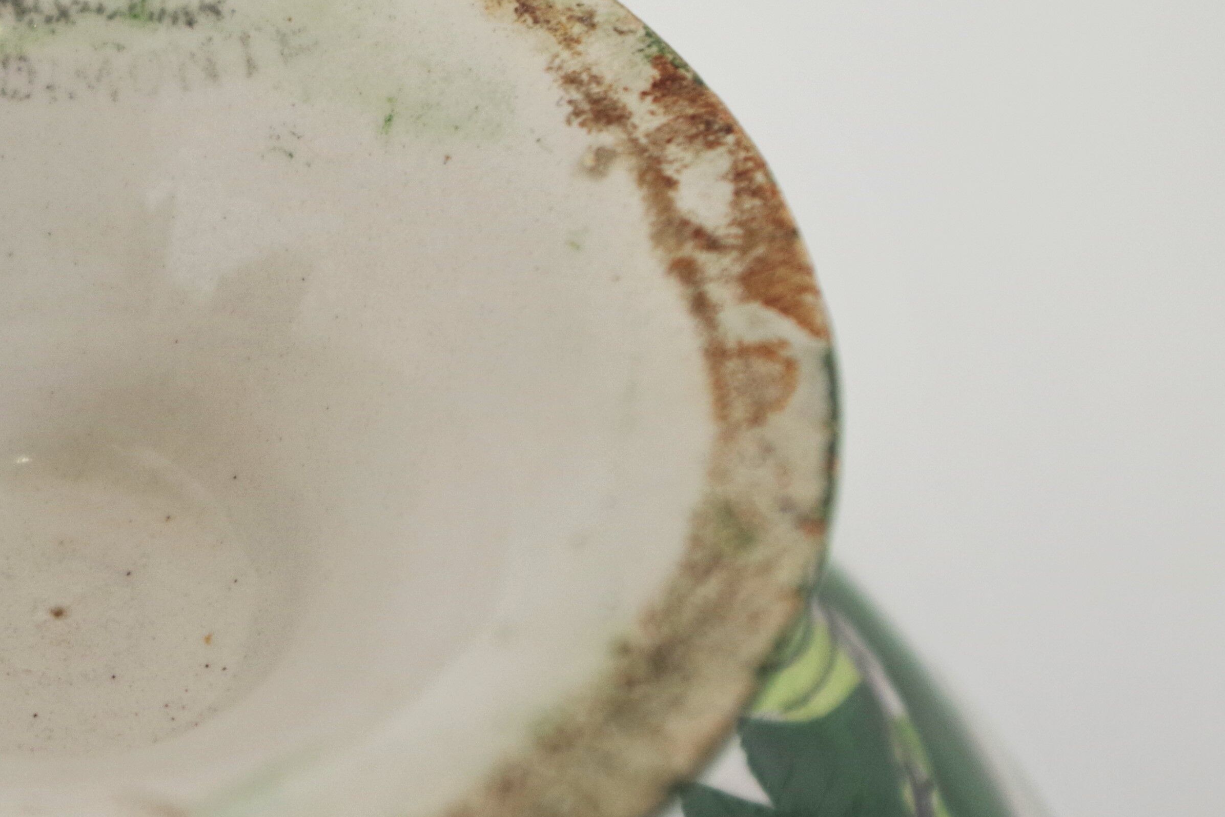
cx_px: -29
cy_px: 179
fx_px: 4185
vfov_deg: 11.1
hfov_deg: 16.3
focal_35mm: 123
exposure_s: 1/60
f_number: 4
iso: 200
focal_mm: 32.5
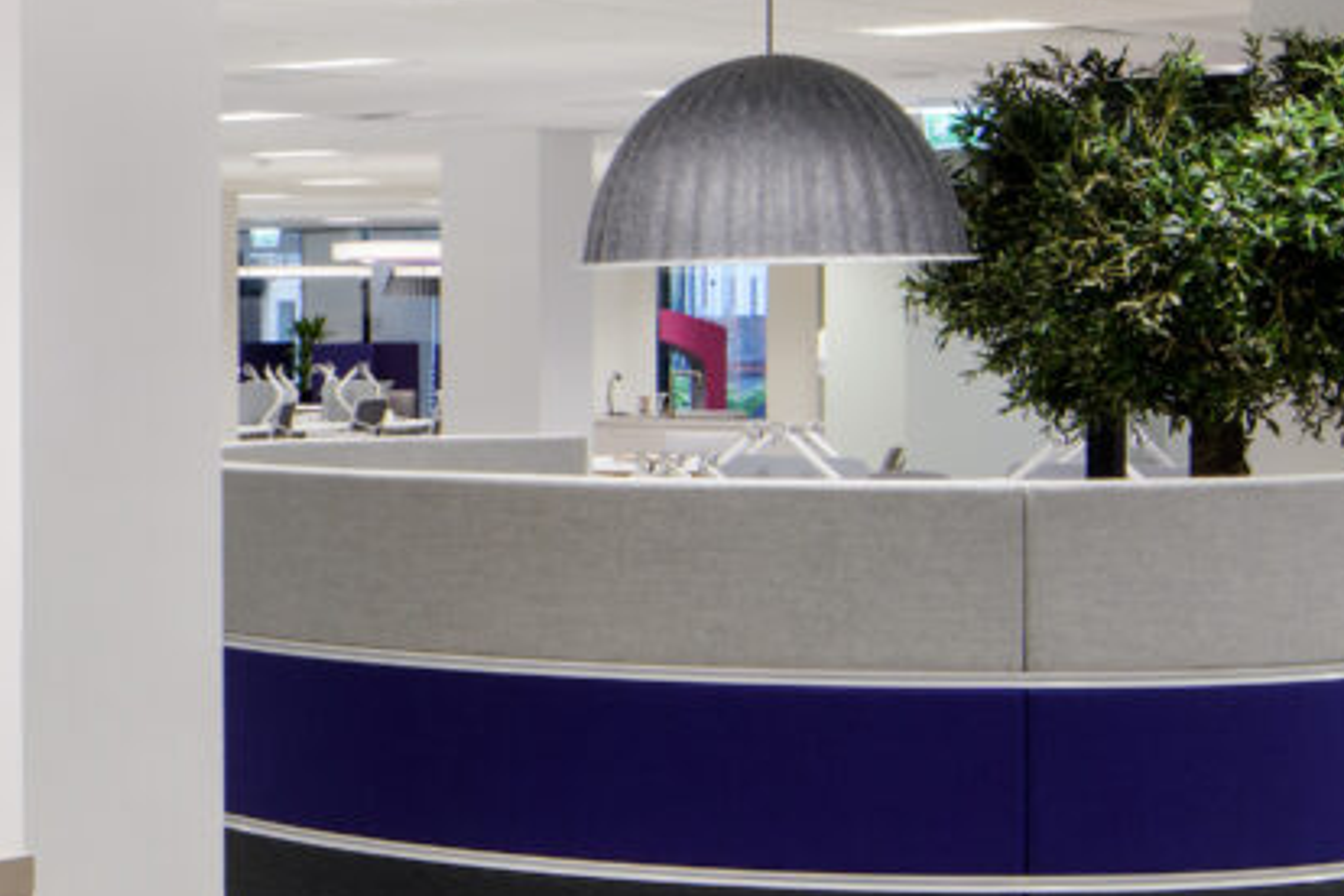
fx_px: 3509
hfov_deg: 19.2
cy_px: 612
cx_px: -633
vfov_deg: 14.5
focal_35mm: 94
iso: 160
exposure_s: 1/1.67
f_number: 13
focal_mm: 19
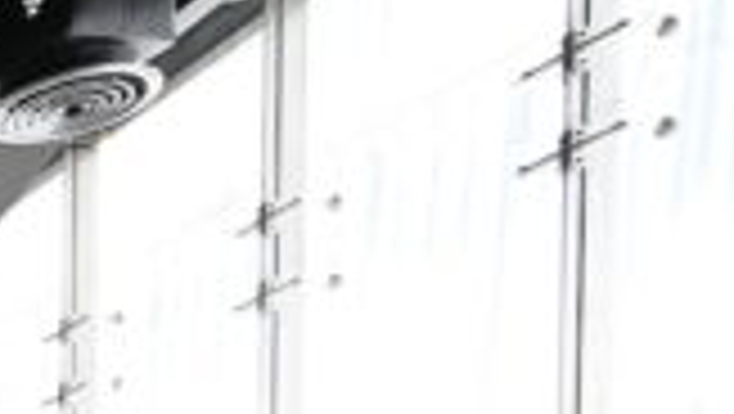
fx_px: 1539
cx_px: -937
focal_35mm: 79
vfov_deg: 12.7
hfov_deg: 16.0
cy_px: 922
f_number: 4
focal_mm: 16
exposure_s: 1/100
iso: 800
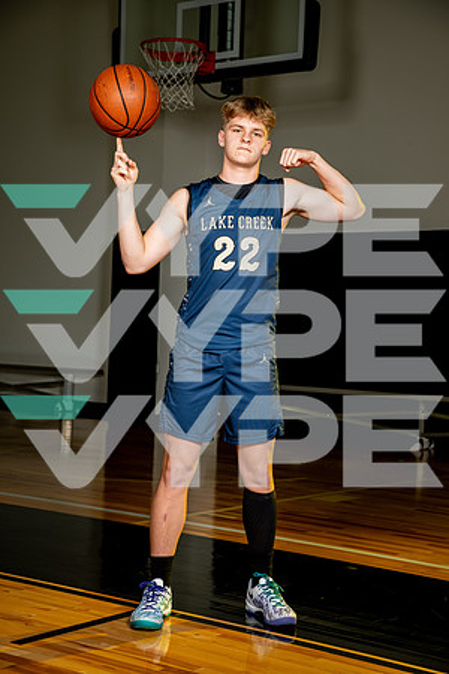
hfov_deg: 19.5
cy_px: 337
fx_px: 1309
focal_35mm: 70
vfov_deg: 28.8
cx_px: 224
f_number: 6.3
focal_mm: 70
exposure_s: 1/200
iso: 100
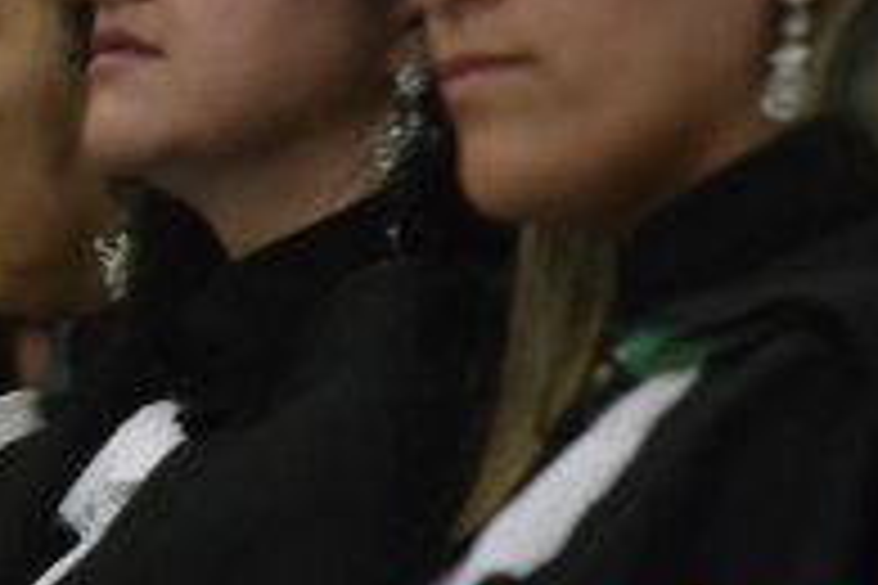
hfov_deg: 4.0
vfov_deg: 2.7
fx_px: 12639
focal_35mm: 518
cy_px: 151
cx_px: -72
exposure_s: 1/25
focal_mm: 135
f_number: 5.6
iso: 3200
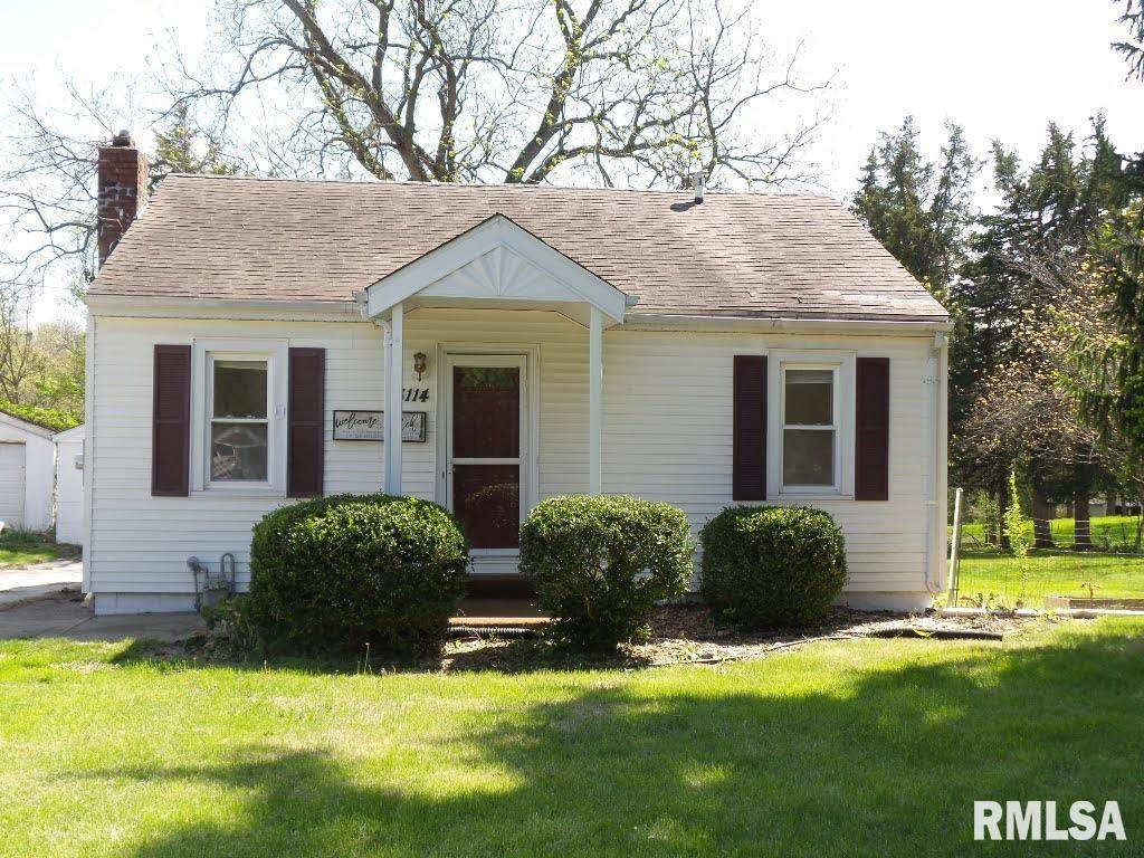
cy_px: 429
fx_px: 1388
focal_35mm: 42
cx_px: 572
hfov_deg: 44.8
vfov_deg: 34.3
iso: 100
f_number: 4
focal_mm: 7.5
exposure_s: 1/250
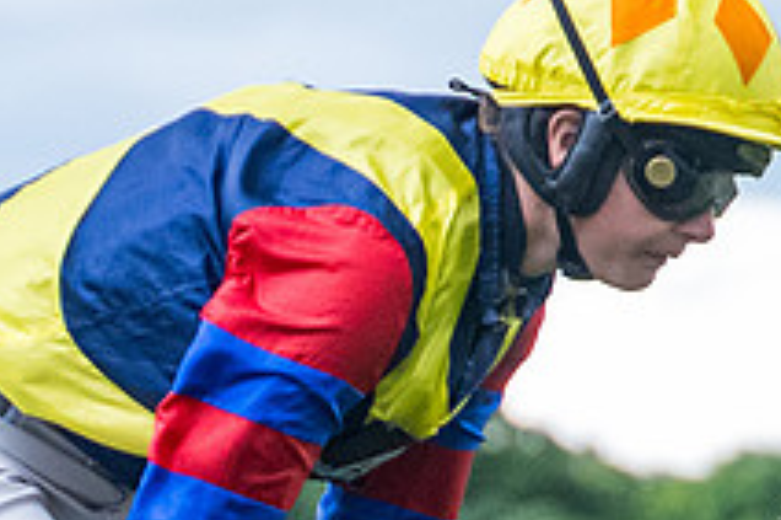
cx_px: 290
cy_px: 1034
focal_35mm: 695
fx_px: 15066
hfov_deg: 3.0
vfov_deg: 2.0
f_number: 4
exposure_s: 1/2000
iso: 2000
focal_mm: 104
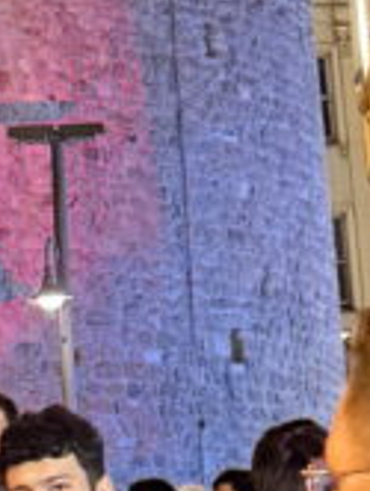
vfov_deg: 10.6
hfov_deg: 9.8
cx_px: -127
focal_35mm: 148
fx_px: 2104
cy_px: -840
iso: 640
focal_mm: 6.76
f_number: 1.78
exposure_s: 1/33
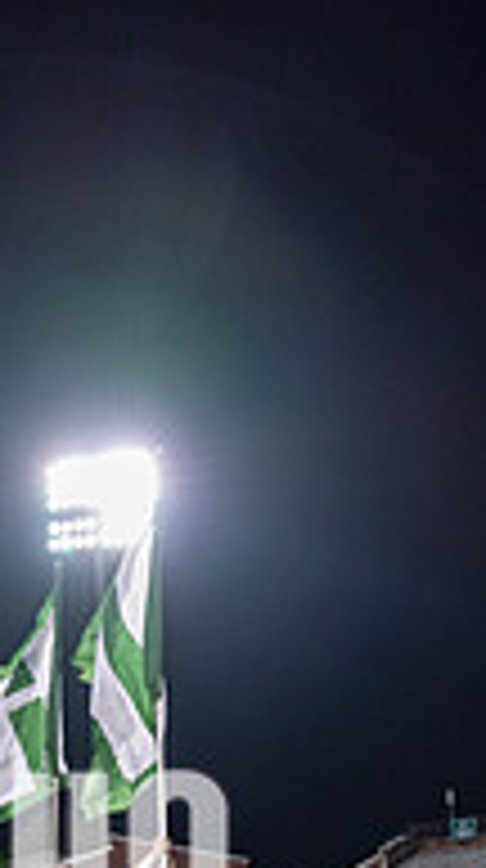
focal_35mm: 77
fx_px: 1771
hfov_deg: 15.4
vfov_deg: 25.9
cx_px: 27
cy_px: 895
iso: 1250
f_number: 3.2
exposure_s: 1/500
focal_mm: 31.5
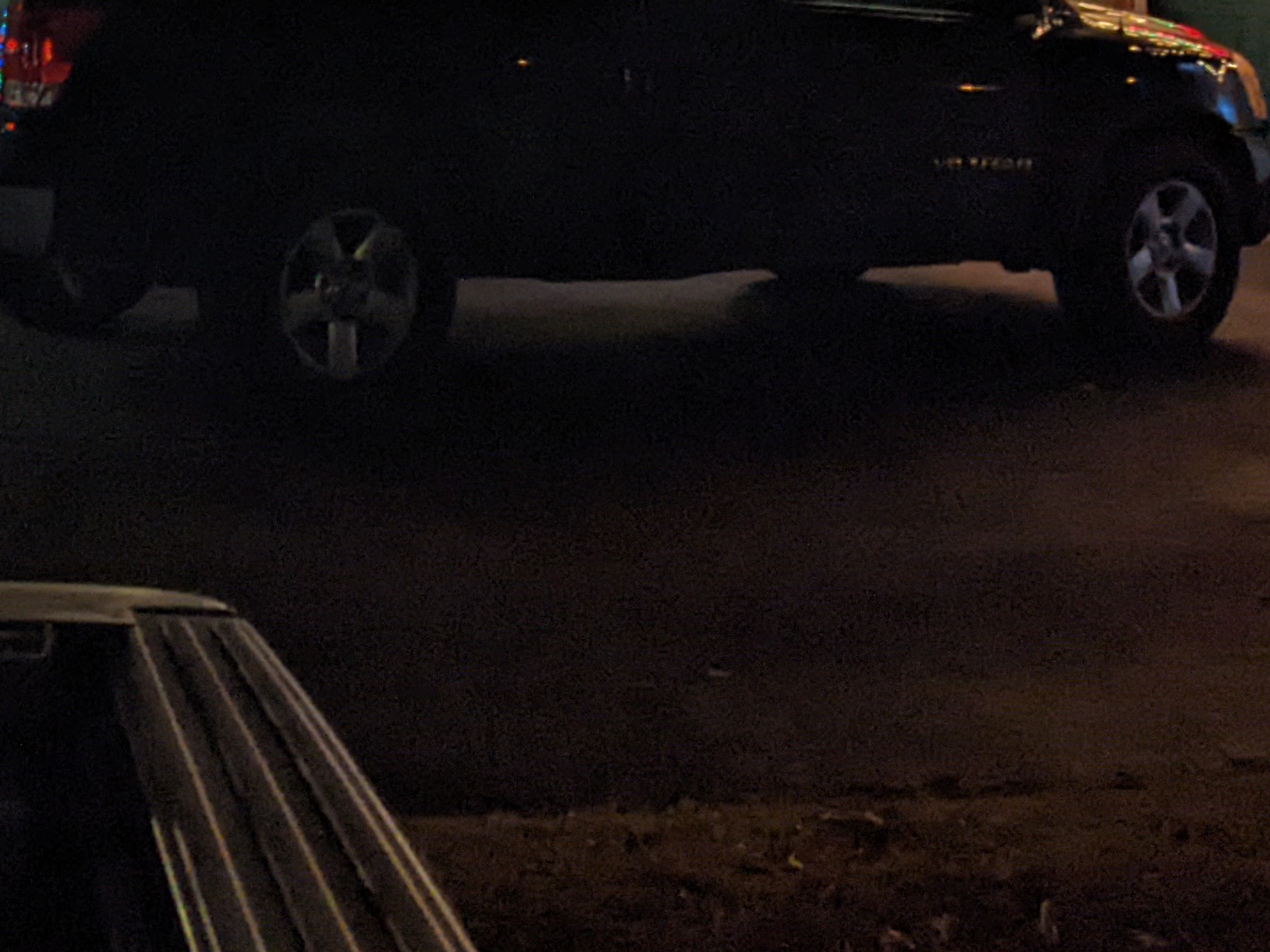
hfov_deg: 25.3
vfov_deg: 18.1
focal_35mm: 76
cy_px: -296
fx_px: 2788
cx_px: 273
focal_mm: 4.44
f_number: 1.8
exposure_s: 1/17.1
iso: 402
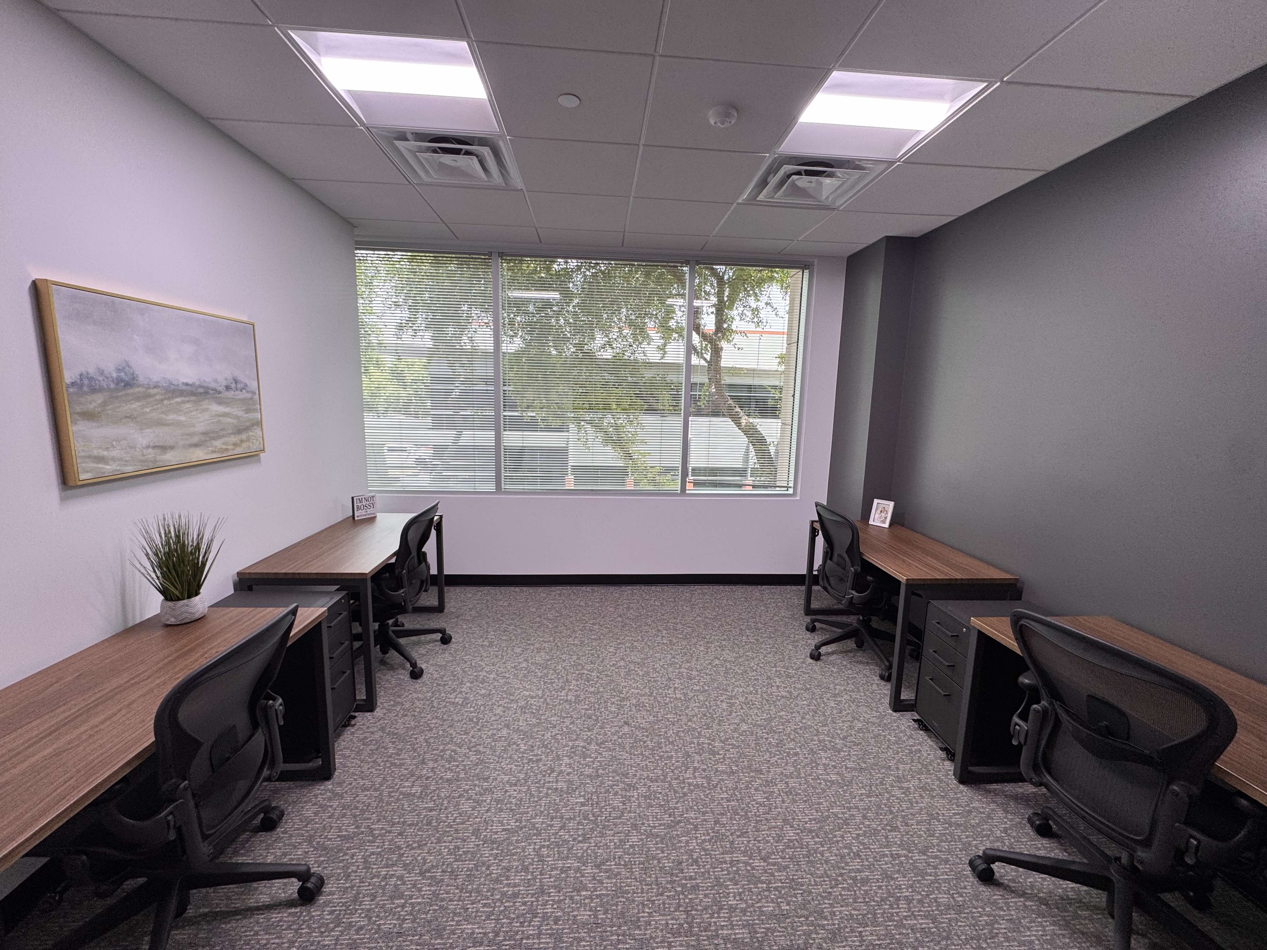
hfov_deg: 102.1
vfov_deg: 85.7
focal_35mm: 14
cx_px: 634
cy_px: 475
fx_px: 512
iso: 80
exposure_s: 1/120
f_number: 2.2
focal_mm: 2.22
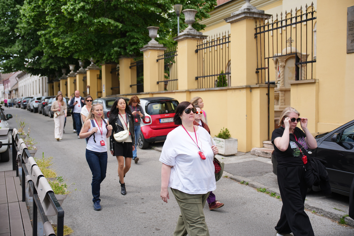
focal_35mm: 35
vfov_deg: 37.9
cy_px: 118
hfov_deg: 54.4
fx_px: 344
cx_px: 177
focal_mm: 35
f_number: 2.8
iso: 100
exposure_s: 1/800
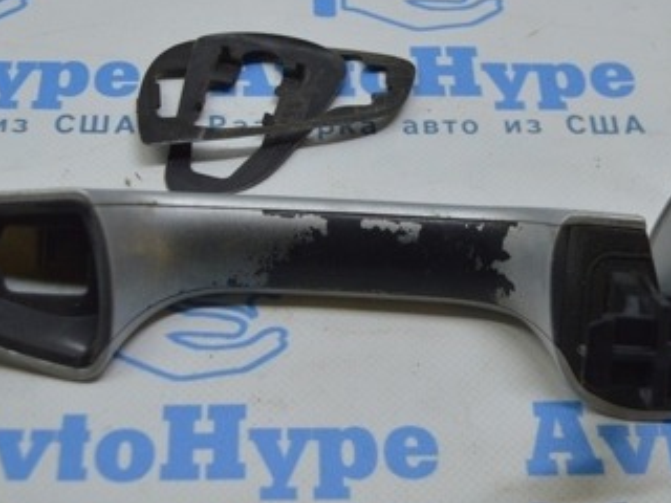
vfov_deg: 20.4
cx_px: 327
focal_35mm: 72
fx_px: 1395
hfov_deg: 27.0
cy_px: 181
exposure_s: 1/160
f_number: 4
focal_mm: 25
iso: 400
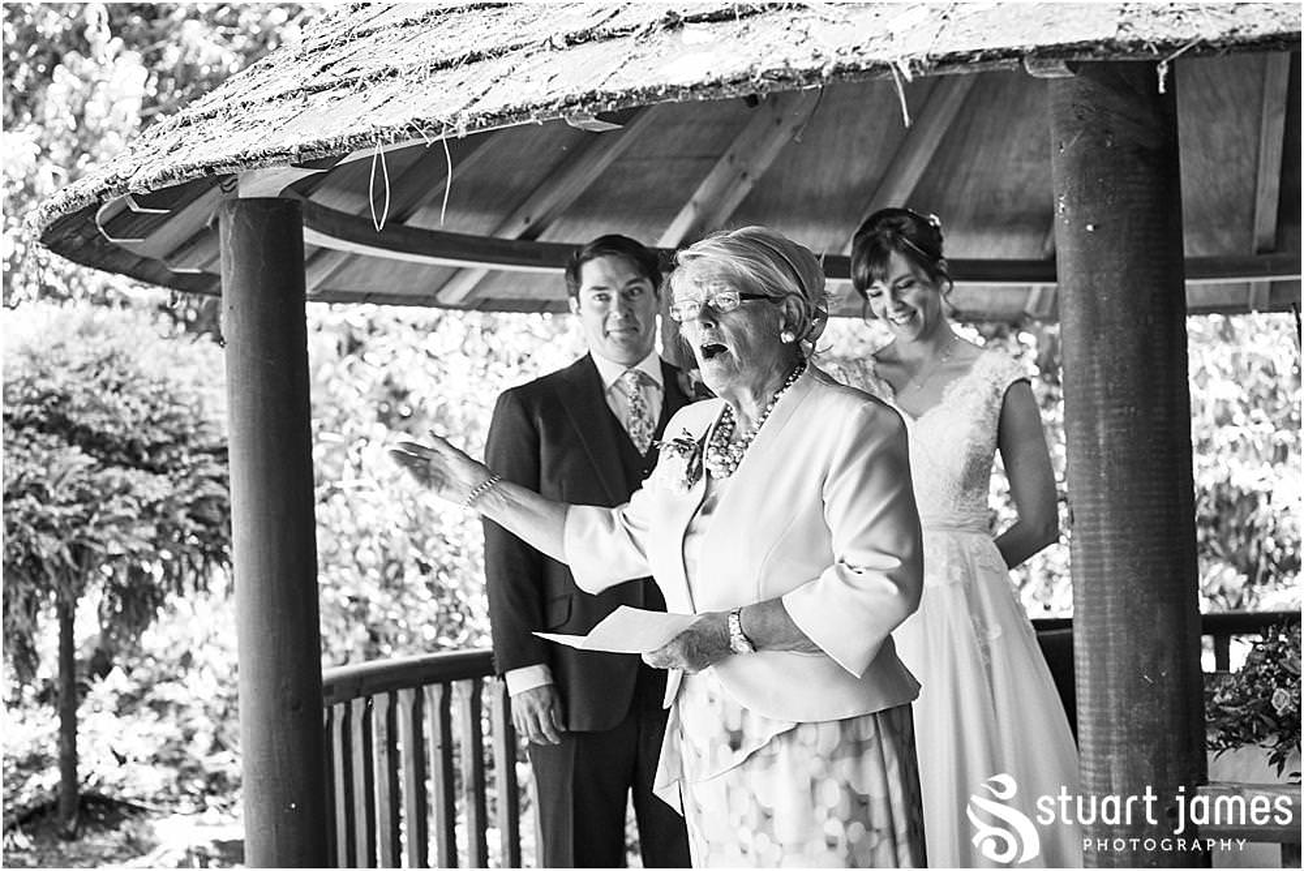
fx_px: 2718
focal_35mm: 75
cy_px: 436
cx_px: 652
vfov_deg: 18.2
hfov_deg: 27.0
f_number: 2.8
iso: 640
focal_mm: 50
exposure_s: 1/200
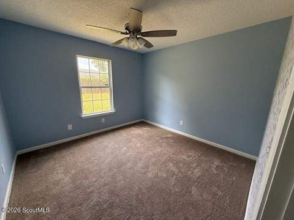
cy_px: 110
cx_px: 147
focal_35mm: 14
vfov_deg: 85.7
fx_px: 119
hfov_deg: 102.1
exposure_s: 1/99
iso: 160
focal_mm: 2.22
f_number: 2.2
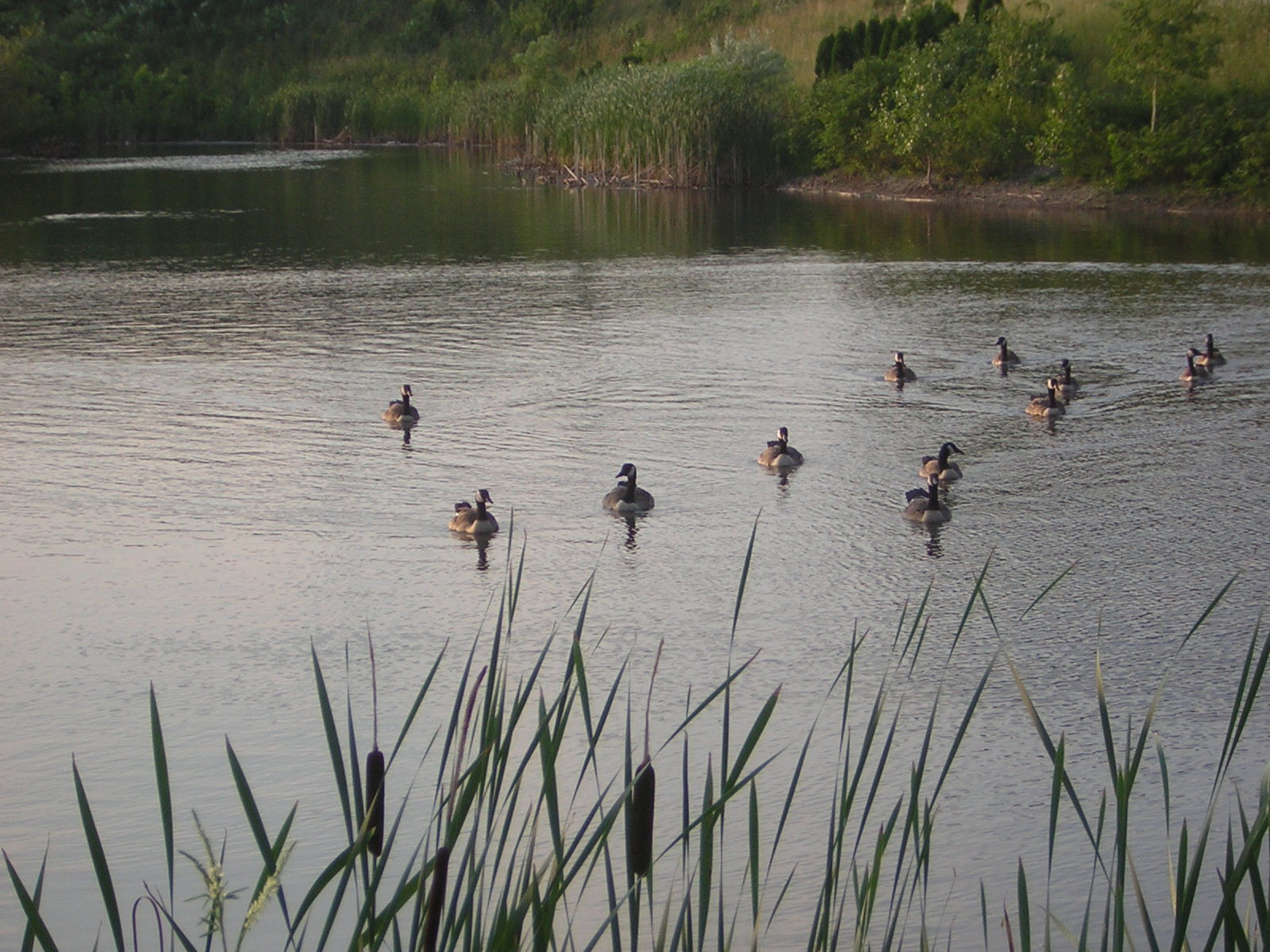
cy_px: 476
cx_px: 635
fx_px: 3962
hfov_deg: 18.2
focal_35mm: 108
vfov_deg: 13.7
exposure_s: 1/228
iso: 50
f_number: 4.7
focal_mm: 14.1
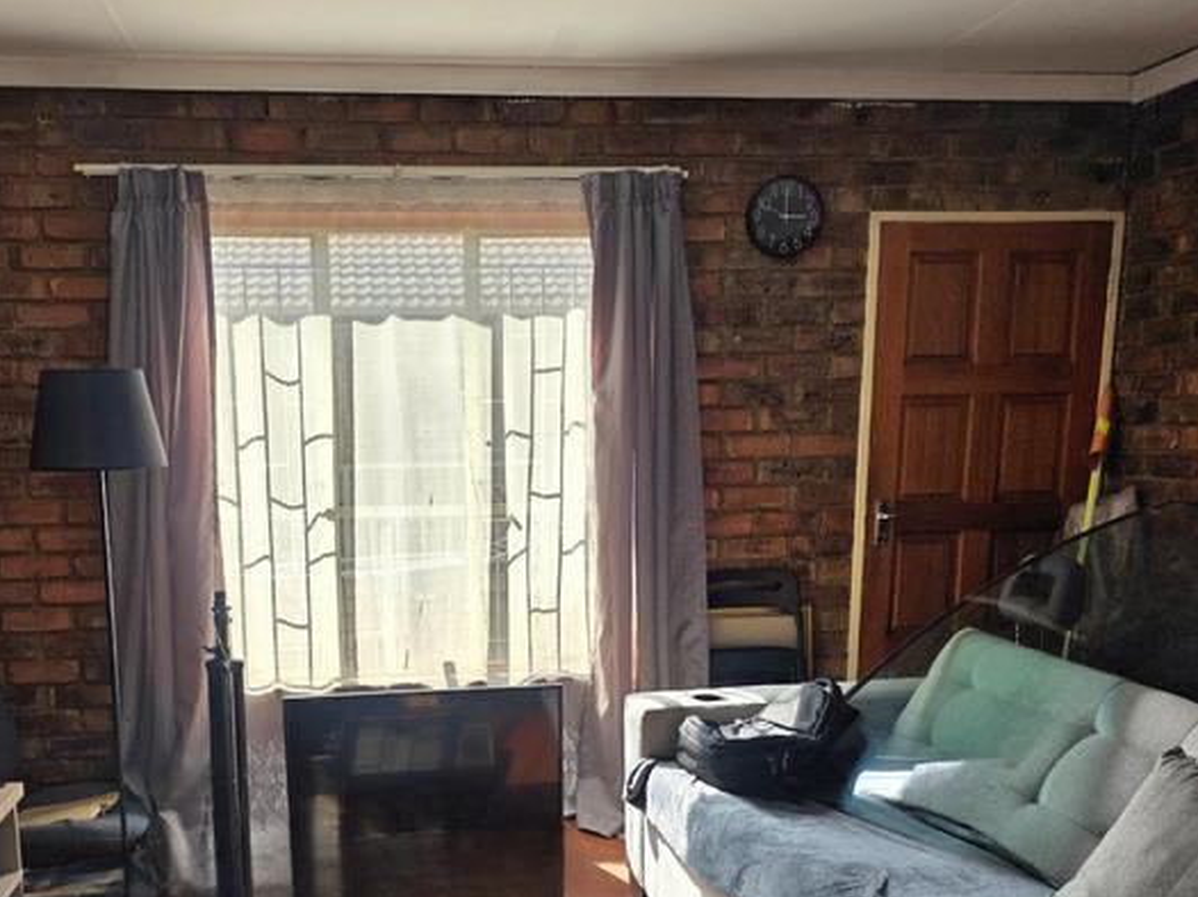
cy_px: 676
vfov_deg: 39.5
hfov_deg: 52.2
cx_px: 469
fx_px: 1211
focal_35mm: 35
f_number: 1.7
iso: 32
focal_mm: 6.3
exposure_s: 1/182
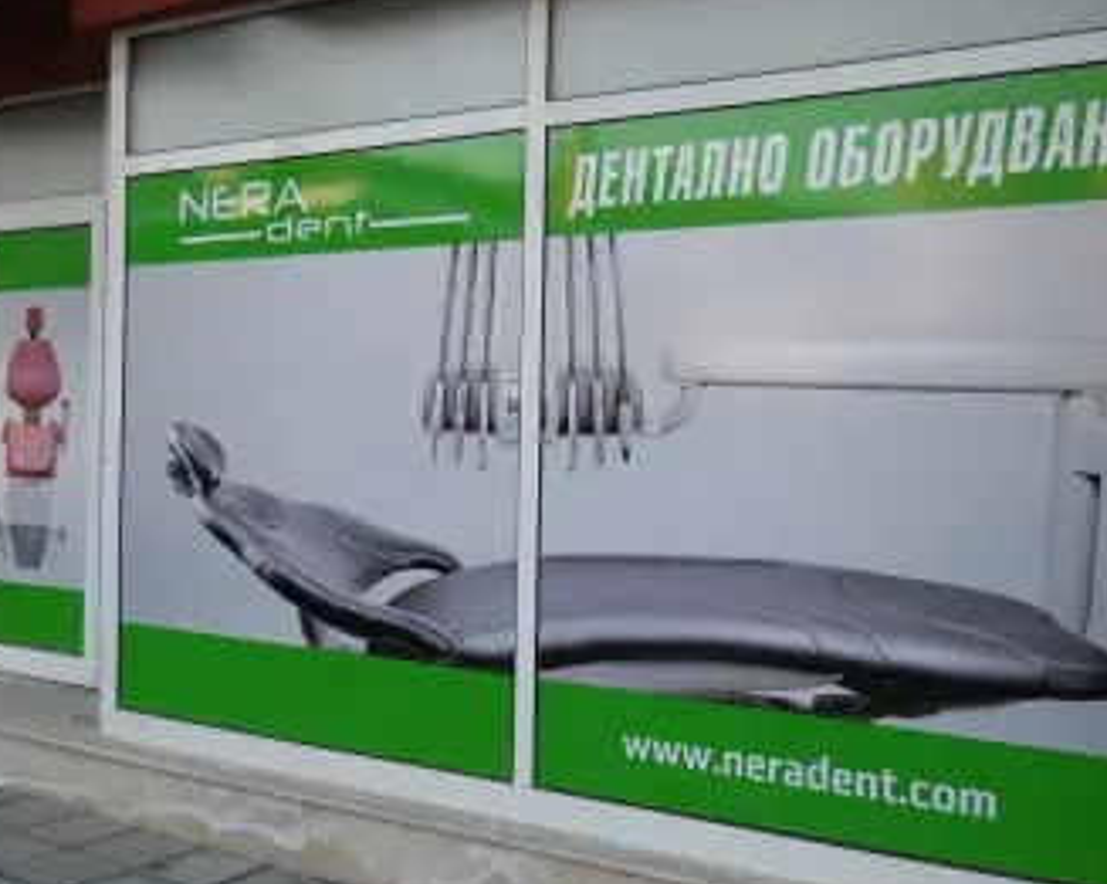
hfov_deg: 38.0
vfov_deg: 30.8
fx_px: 1604
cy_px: 491
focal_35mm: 49
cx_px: 491
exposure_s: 1/200
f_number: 3.1
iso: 80
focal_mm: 6.72
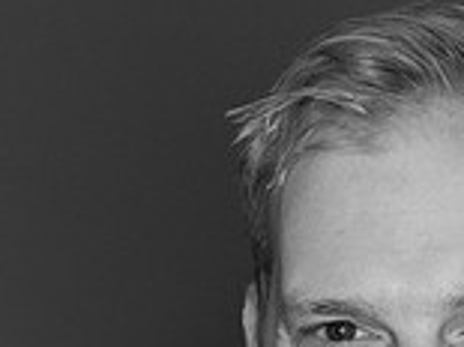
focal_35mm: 237
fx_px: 3174
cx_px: 434
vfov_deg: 6.2
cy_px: 547
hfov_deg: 8.3
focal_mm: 85
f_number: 3.5
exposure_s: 1/400
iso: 2000
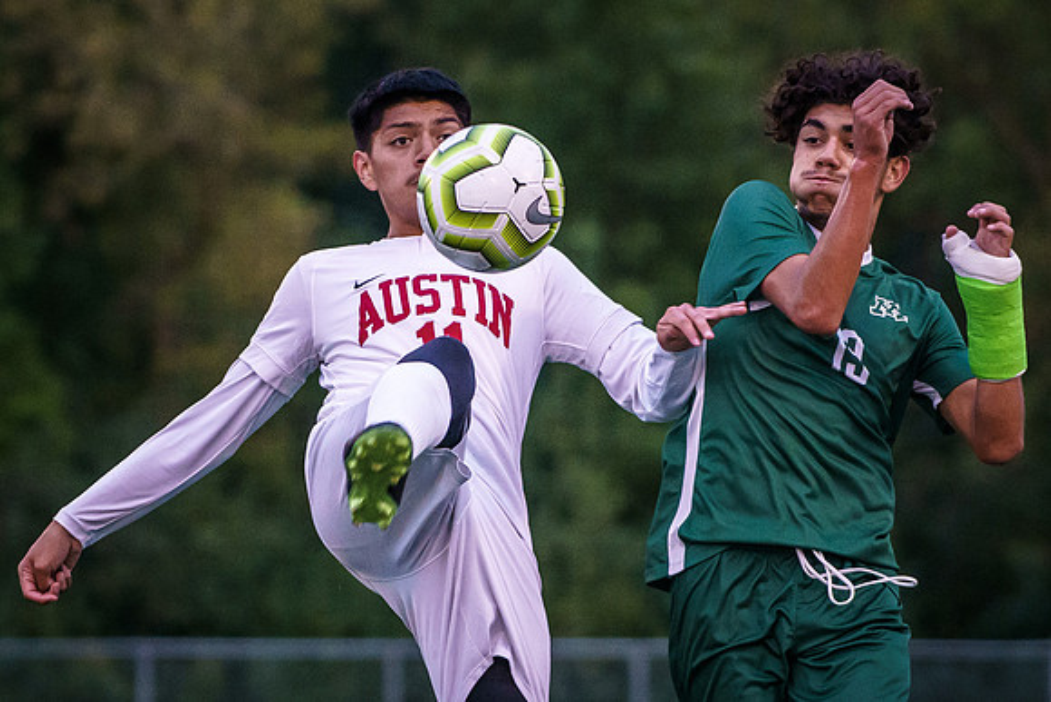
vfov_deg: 3.8
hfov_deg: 5.7
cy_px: 385
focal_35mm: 360
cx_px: 448
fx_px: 10521
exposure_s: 1/1250
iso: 5000
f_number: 4
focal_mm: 185
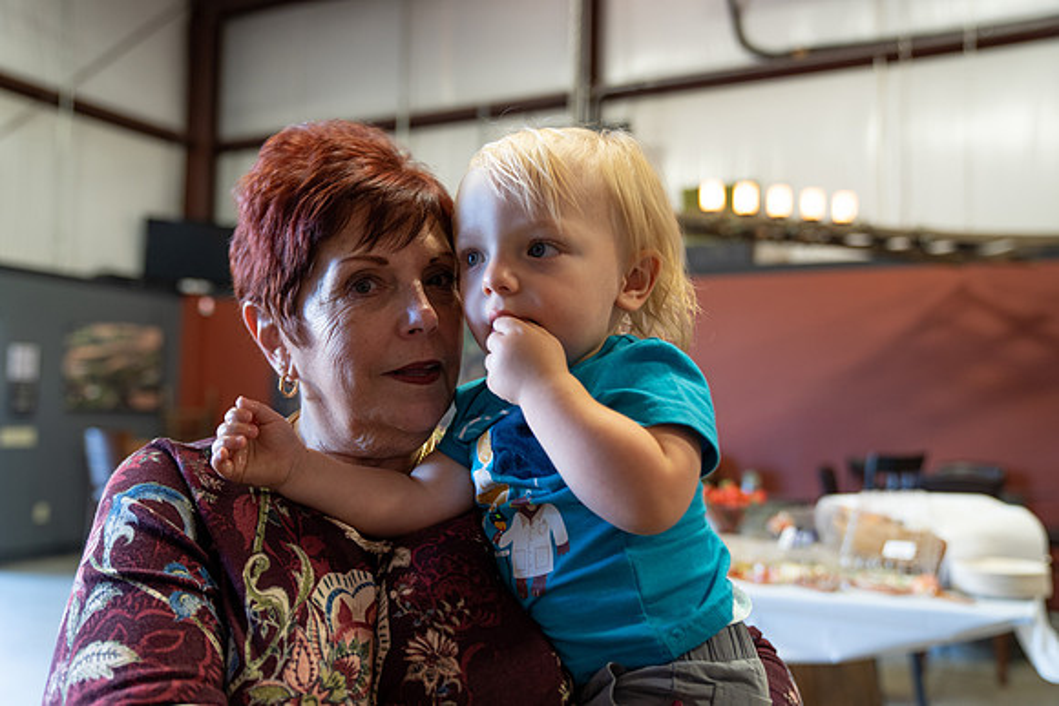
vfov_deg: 38.9
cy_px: 353
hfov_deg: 55.8
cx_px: 530
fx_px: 1000
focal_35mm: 34
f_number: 2.8
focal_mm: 34
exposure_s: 1/80
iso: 800
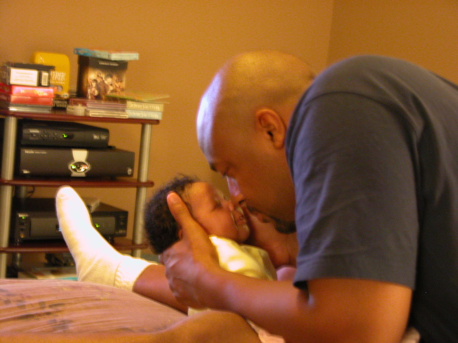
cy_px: 172
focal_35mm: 78
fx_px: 1032
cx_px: 229
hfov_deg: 25.0
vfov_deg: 18.9
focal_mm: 19.9
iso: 400
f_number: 3.4
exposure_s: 1/2
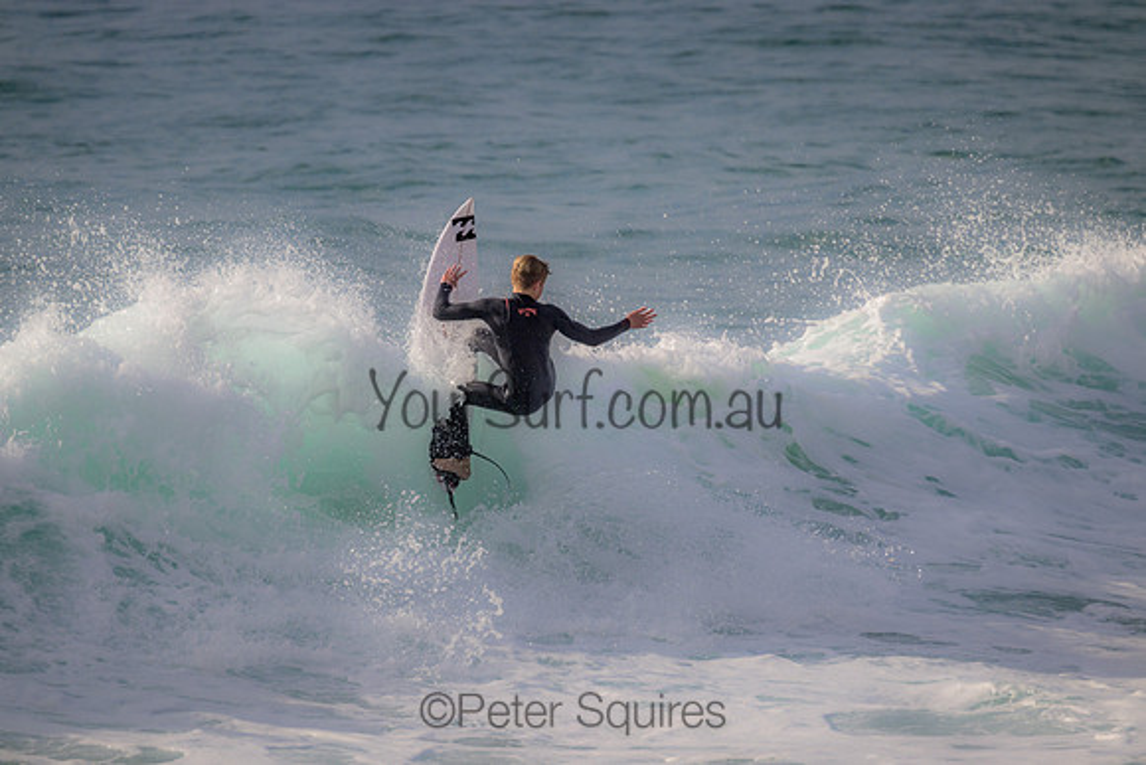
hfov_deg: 2.9
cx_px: 573
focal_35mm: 720
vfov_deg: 1.9
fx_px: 22924
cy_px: 382
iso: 640
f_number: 11
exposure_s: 1/1600
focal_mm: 720
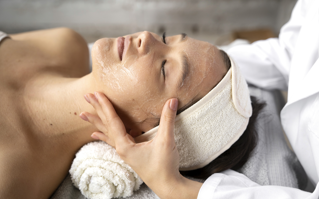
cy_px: 102
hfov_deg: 44.1
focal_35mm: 45
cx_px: 159
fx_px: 394
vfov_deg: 28.4
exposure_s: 1/160
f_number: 3.5
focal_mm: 44.3
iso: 320
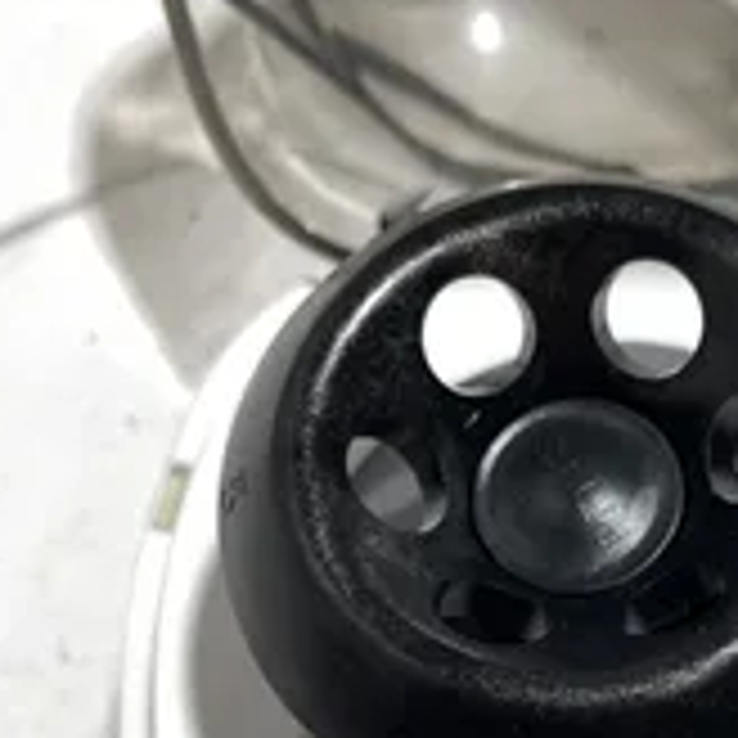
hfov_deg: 29.8
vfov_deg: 29.3
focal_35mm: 56
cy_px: 670
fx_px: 1351
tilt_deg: -71.8
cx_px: 594
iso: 100
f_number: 1.6
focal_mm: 4.2
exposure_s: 1/120
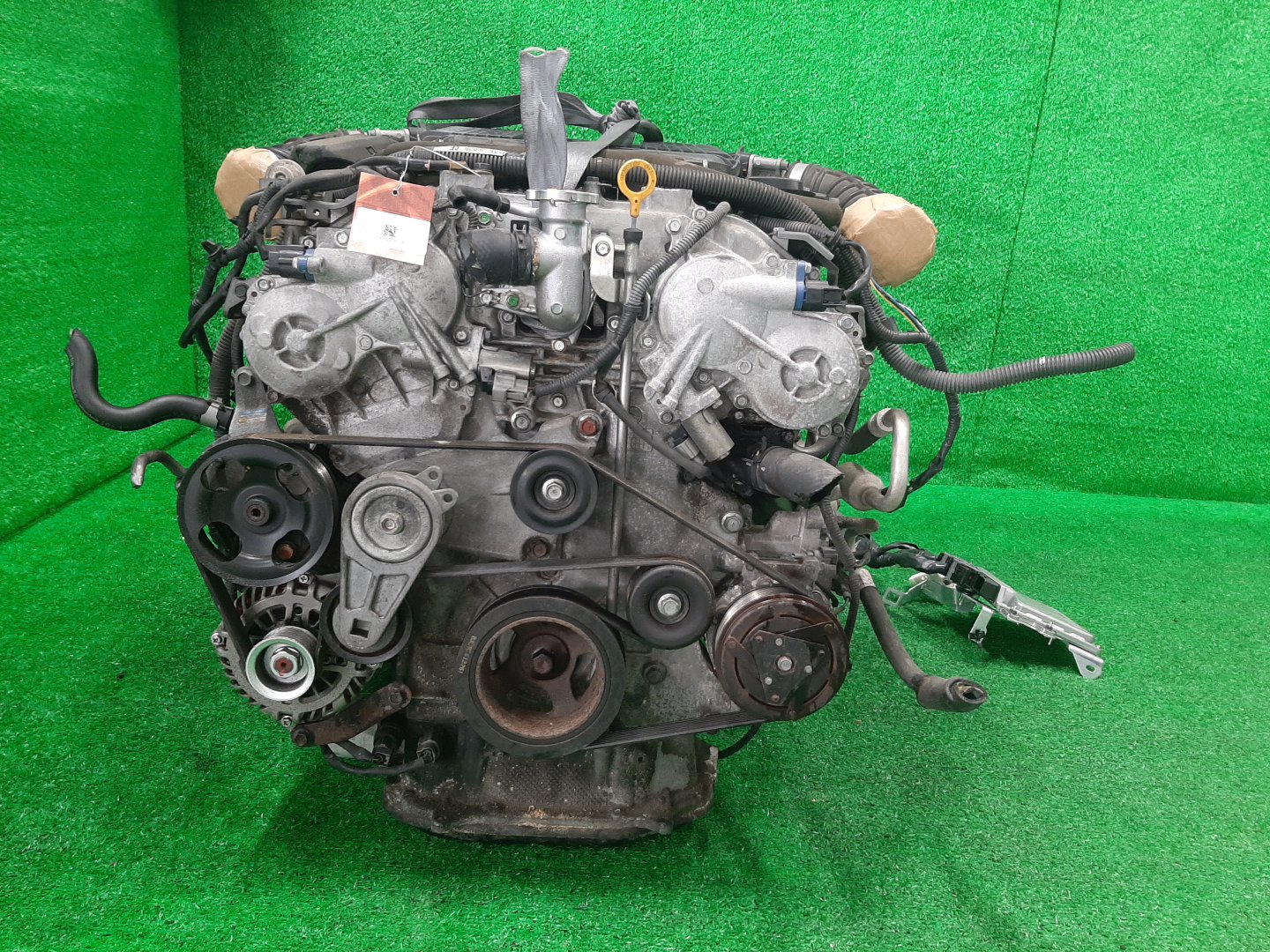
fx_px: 954
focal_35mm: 26
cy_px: 476
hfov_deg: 67.3
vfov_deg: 53.1
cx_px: 635
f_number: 1.7
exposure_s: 1/50
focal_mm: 3.93
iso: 151
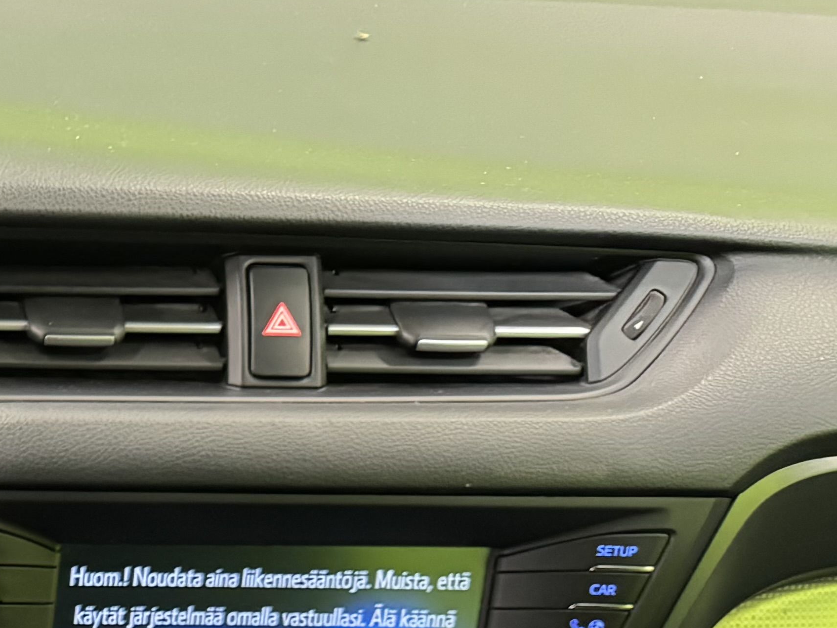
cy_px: 973
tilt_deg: -38.3
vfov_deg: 16.6
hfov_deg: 19.8
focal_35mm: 80
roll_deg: -1.3
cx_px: -543
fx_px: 1934
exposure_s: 1/33
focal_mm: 6.76
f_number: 1.78
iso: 800
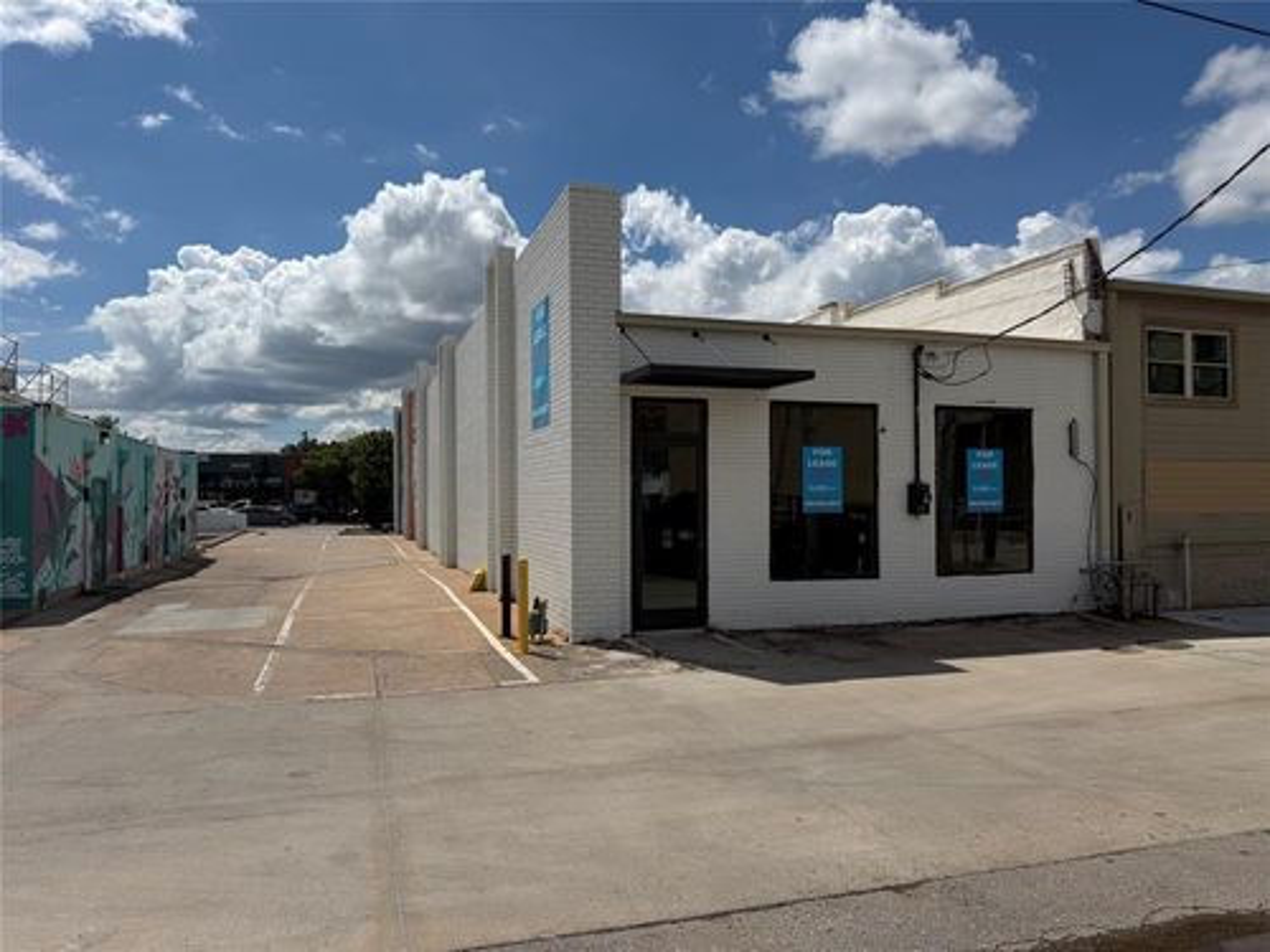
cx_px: 635
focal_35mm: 24
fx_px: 881
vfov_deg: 56.8
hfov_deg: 71.6
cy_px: 476
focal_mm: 6.76
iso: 80
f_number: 1.78
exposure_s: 1/11905
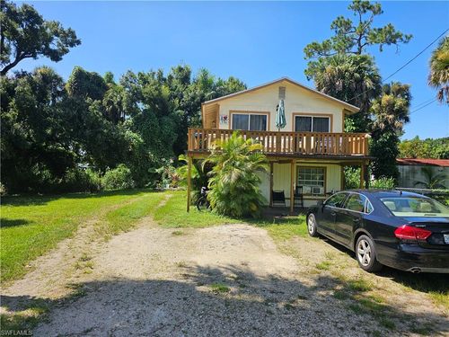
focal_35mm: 23
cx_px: 224
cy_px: 168
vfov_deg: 58.9
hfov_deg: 73.9
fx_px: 298
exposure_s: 1/490
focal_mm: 6.3
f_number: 1.7
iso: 10
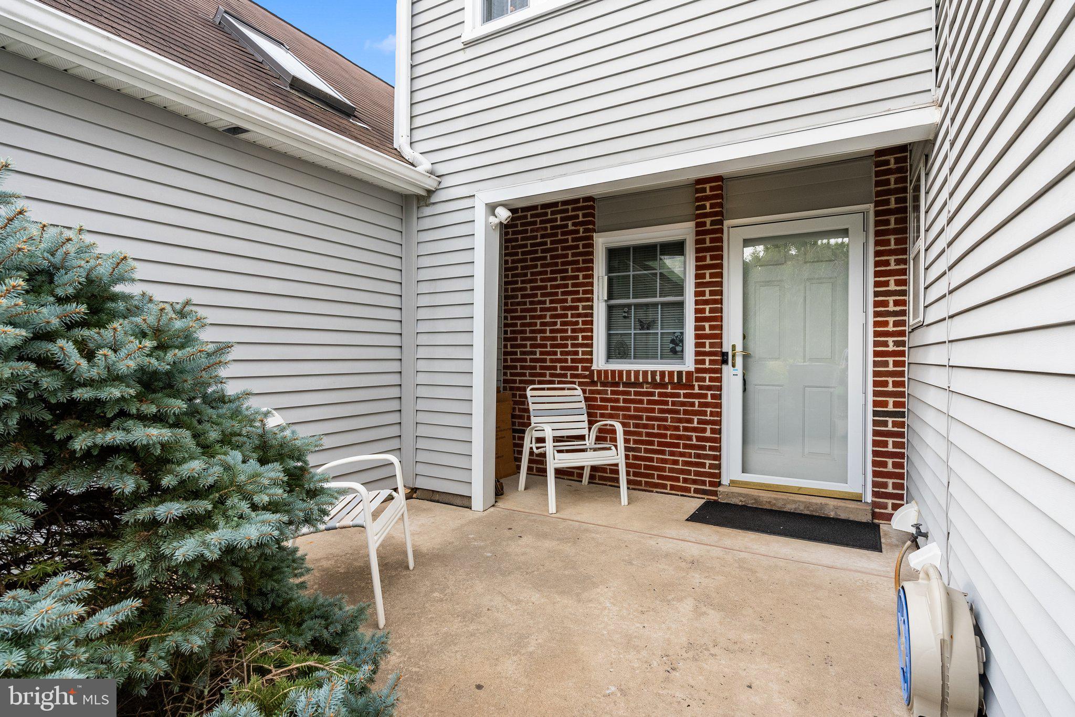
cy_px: 358
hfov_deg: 93.3
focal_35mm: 17
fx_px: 508
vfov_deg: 70.5
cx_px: 538
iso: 800
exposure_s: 1/100
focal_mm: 17
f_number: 11
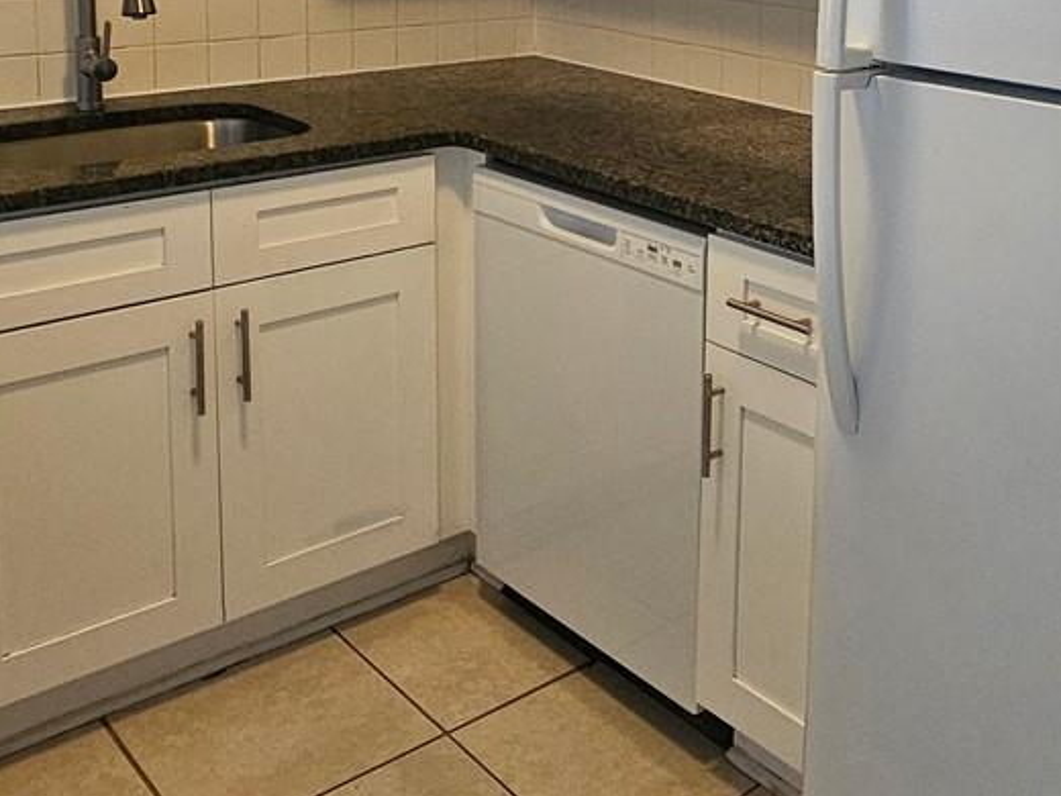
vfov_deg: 33.4
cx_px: 651
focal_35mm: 40
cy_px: 29
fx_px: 1226
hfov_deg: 46.5
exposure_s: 1/40
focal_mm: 2.2
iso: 320
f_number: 2.2
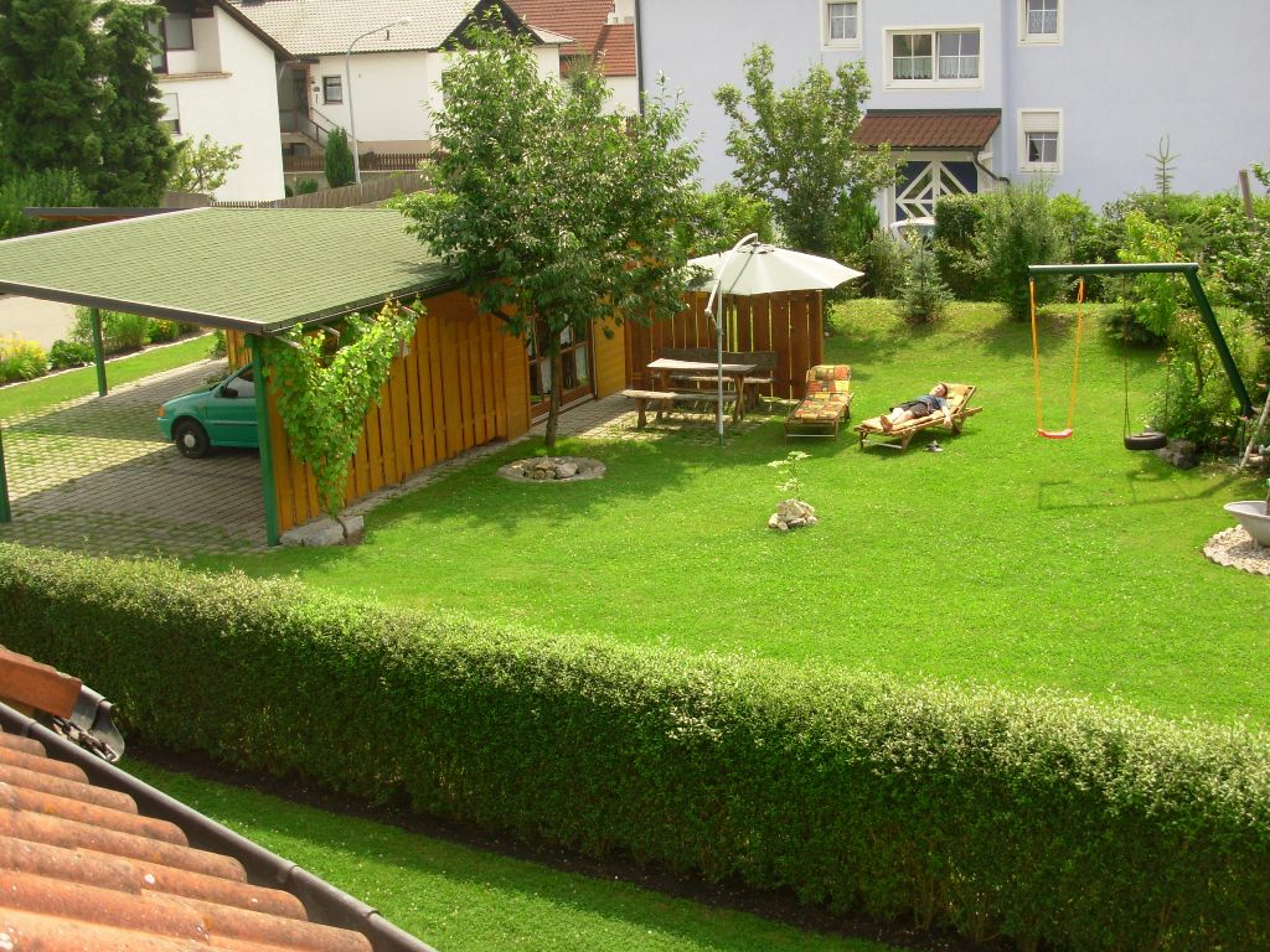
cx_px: 635
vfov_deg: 28.0
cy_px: 476
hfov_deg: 36.8
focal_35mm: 52
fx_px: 1908
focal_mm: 8.5
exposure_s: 1/527
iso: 50
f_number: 3.2
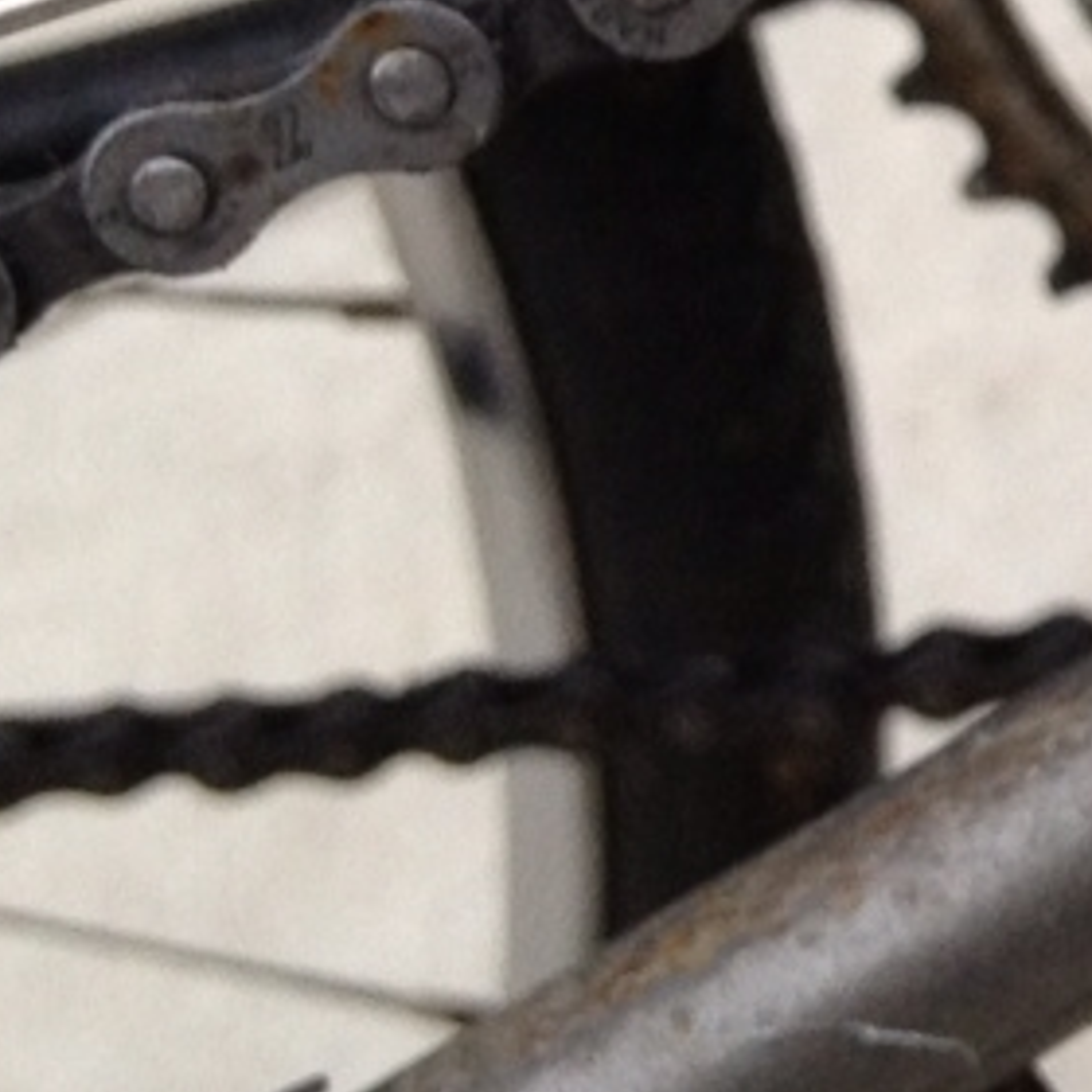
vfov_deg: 9.6
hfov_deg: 9.1
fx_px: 6424
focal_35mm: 180
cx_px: 2188
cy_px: -140
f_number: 2.4
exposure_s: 1/120
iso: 80
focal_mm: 4.28
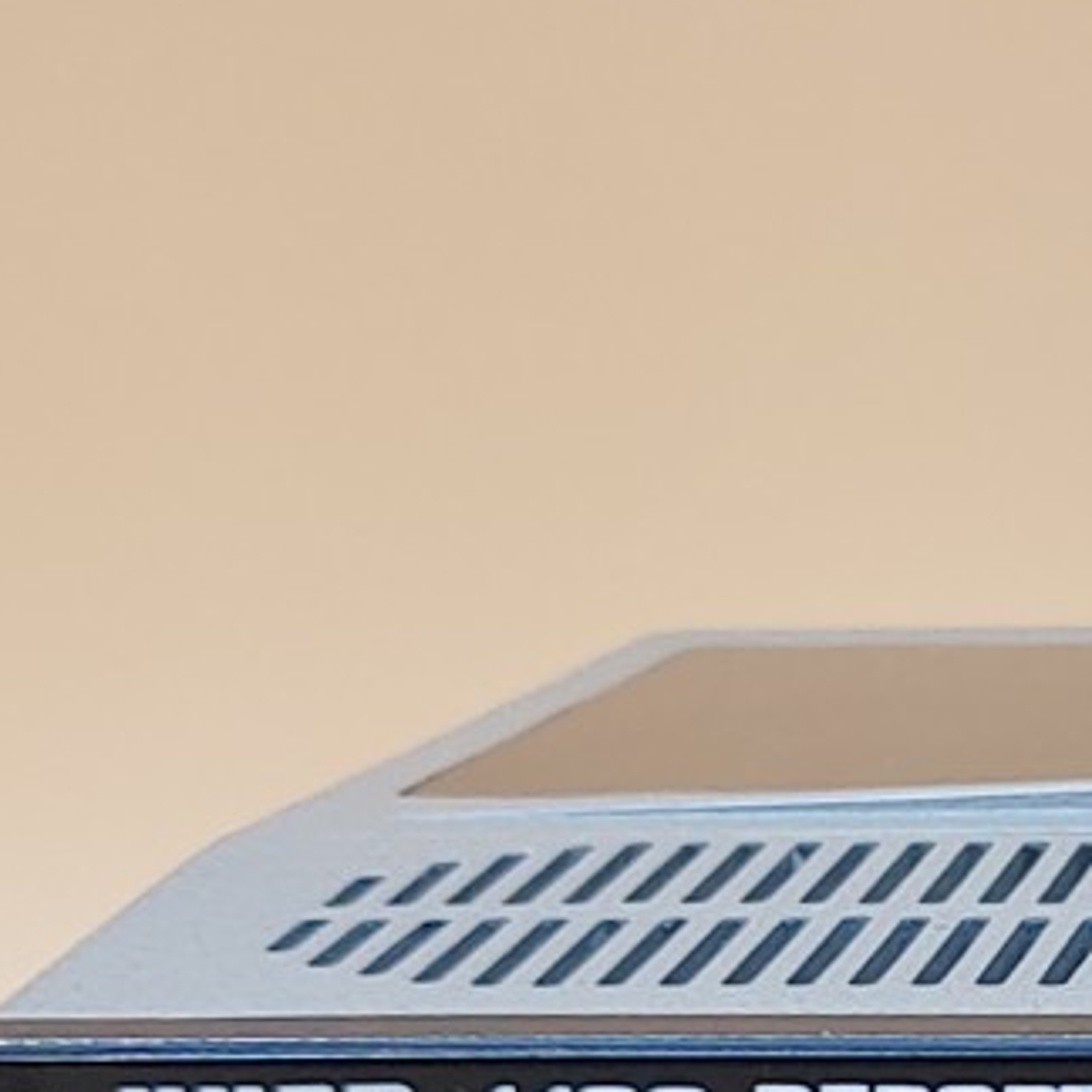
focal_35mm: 153
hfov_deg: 10.8
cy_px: 1608
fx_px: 5461
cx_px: 1823
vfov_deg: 11.0
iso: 50
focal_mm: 4.36
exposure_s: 1/60
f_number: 1.8
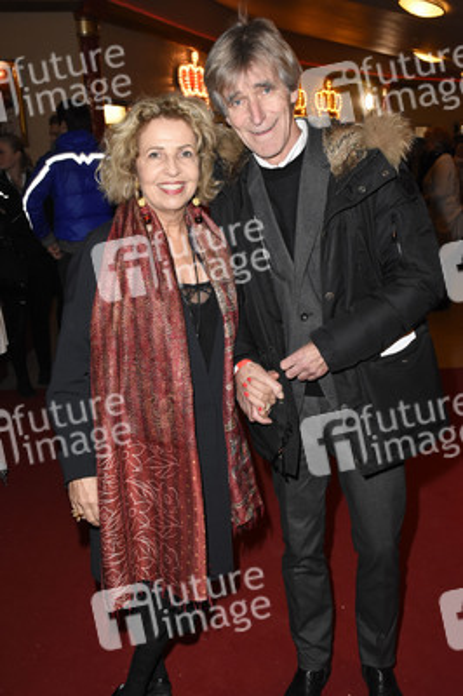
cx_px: 232
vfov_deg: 53.2
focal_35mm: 36
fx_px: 696
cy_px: 348
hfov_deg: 36.8
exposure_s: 1/125
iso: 2500
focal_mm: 24
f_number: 6.3
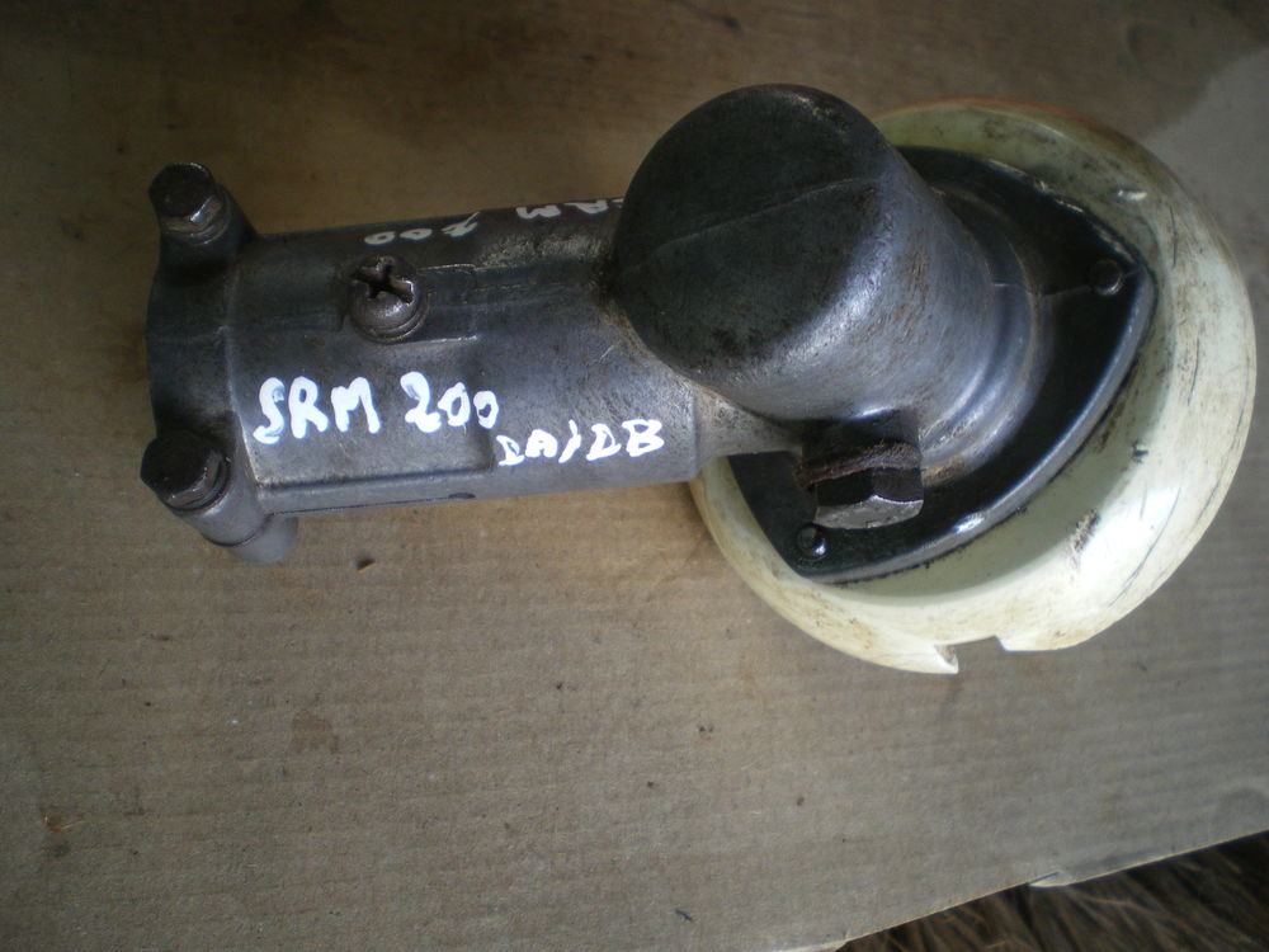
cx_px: 634
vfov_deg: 39.7
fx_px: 1320
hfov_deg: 51.4
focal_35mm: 36
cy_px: 476
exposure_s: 1/50
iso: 160
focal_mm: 6.3
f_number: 3.1
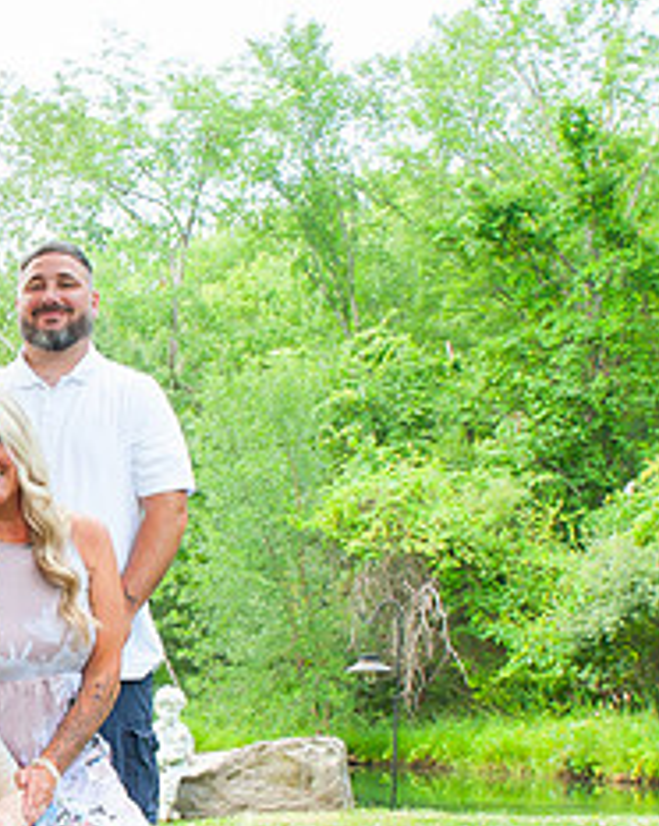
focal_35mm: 85
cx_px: -140
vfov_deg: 22.4
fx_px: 2075
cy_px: 519
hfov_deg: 17.2
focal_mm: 30
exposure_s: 1/100
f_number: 14
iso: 800
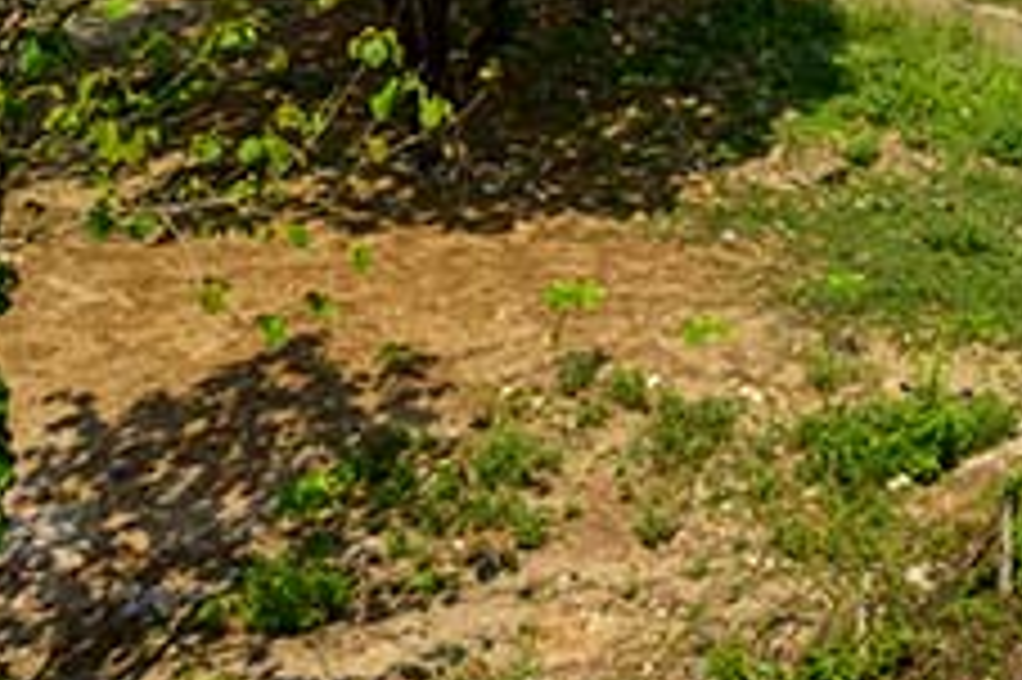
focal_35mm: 72
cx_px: 1117
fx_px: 2042
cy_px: -621
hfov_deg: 26.0
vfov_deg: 15.6
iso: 320
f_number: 11
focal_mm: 17
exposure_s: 1/640
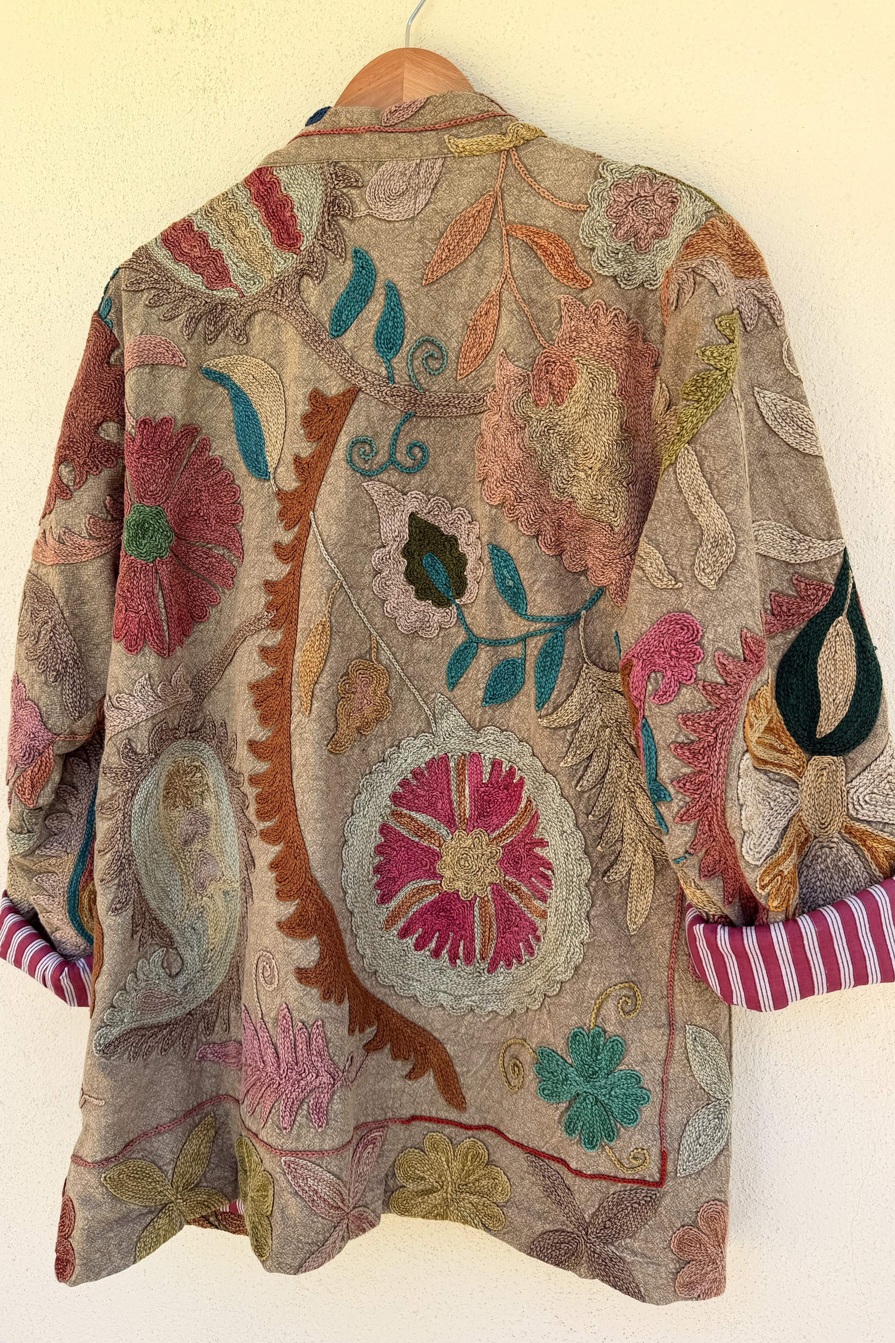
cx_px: 400
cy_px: 671
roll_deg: +0.9
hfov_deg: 51.2
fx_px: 932
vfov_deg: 71.5
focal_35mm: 25
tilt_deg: -8.2
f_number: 1.78
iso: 80
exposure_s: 1/868
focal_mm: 6.76
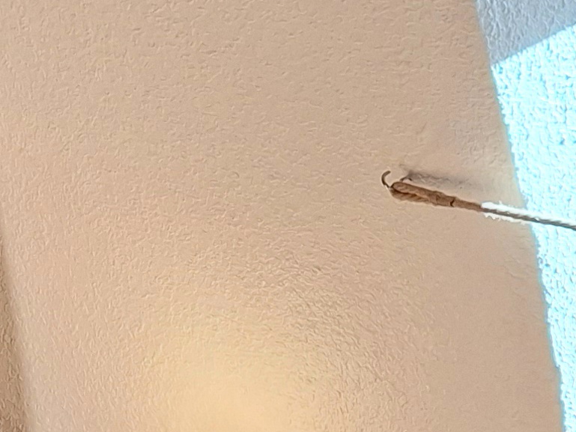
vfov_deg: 12.1
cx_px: -42
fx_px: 2030
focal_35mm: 122
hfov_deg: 15.7
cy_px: 387
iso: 40
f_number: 1.8
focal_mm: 5.54
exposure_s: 1/133
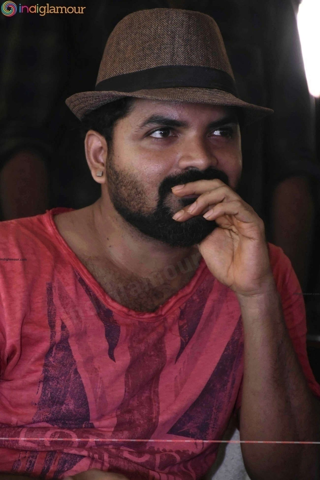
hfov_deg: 7.5
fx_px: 2440
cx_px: 160
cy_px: 240
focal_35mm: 183
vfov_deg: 11.2
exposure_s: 1/125
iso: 2500
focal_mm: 122
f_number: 5.6
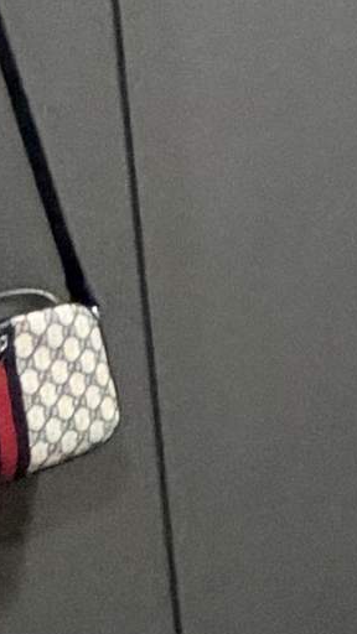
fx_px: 2019
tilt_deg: -7.4
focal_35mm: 120
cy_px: 217
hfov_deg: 8.7
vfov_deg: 17.8
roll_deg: +1.2
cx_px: 988
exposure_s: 1/40
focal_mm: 2.22
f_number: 2.2
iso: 1000
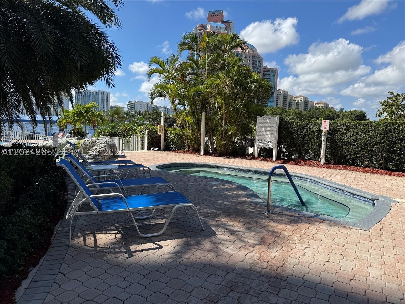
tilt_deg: -5.4
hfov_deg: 71.6
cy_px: 152
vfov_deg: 56.8
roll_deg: -1.9
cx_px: 202
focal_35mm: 24
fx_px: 281
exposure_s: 1/4950
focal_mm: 6.76
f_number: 1.78
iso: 80
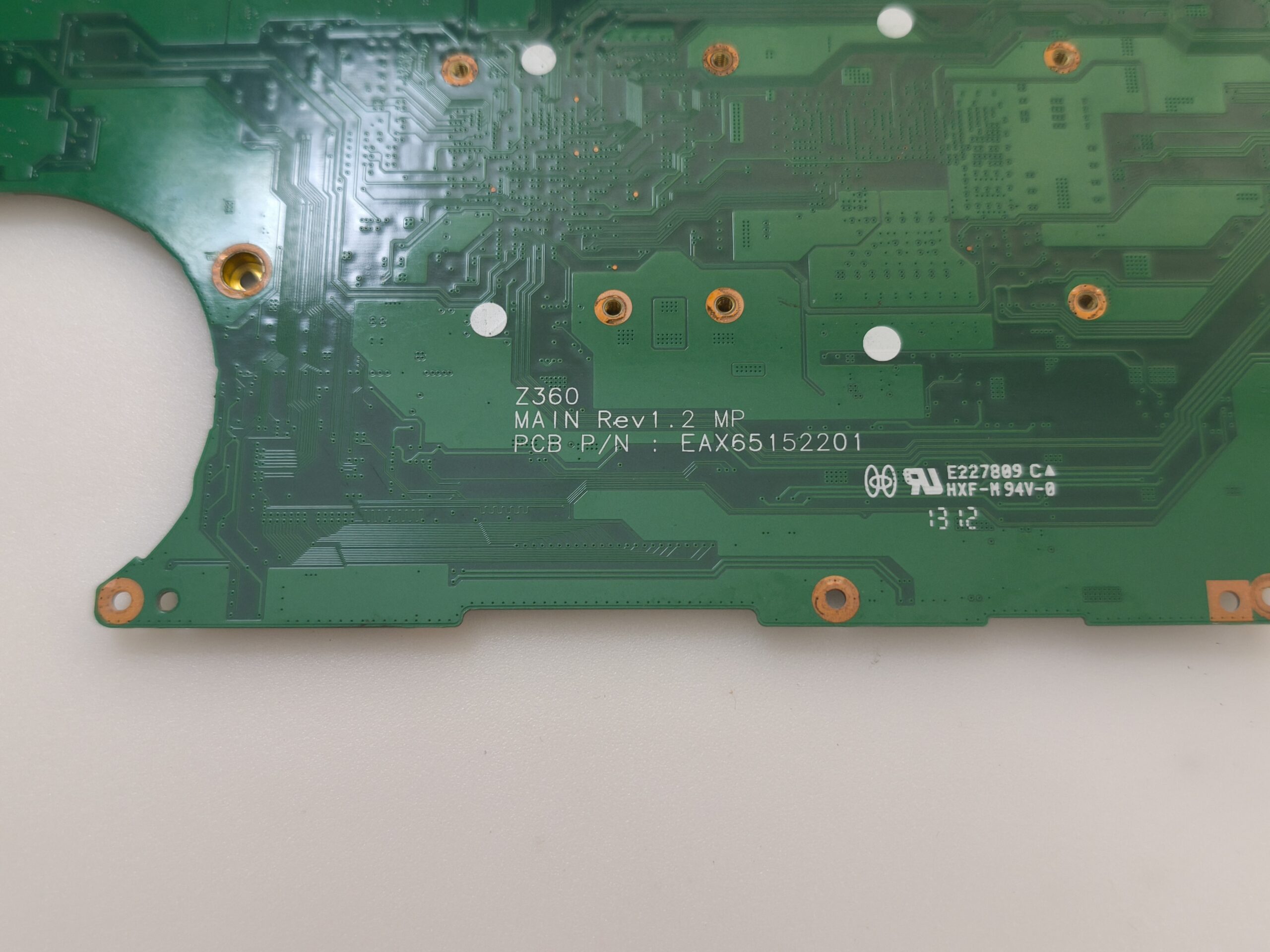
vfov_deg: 40.7
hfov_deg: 52.6
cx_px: 635
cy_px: 476
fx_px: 1284
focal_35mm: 35
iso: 400
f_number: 1.6
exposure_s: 1/50
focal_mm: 6.57
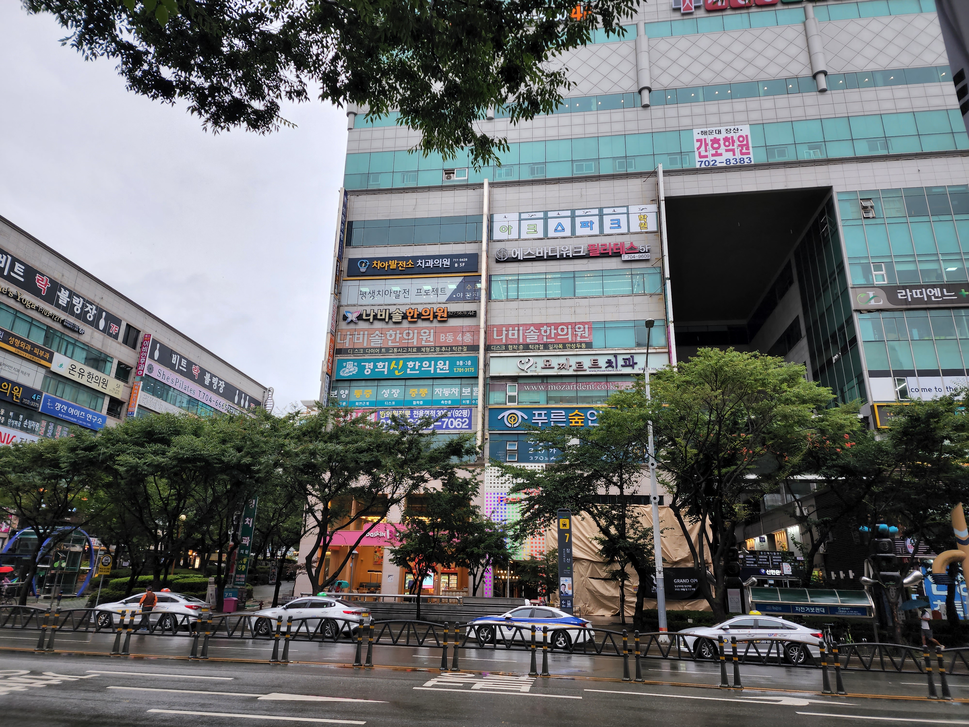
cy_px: 364
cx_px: 484
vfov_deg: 58.9
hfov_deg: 73.9
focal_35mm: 23
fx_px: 644
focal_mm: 6.4
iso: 25
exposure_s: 1/180
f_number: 1.8
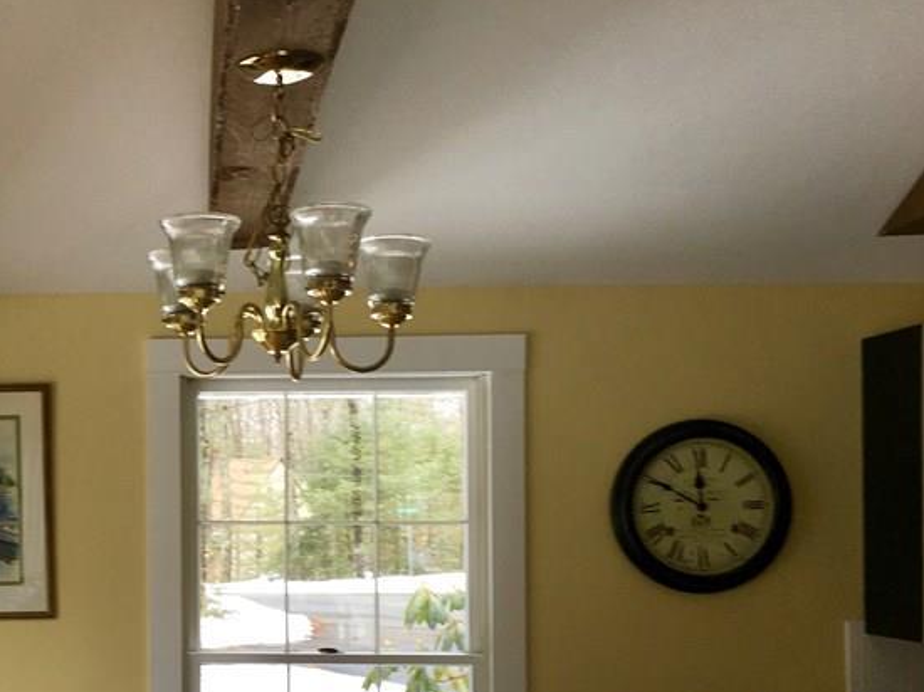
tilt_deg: +1.4
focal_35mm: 54
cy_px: 529
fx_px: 1441
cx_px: 92
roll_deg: -1.1
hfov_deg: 33.7
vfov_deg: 26.6
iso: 25
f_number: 2.2
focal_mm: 4.15
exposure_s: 1/120
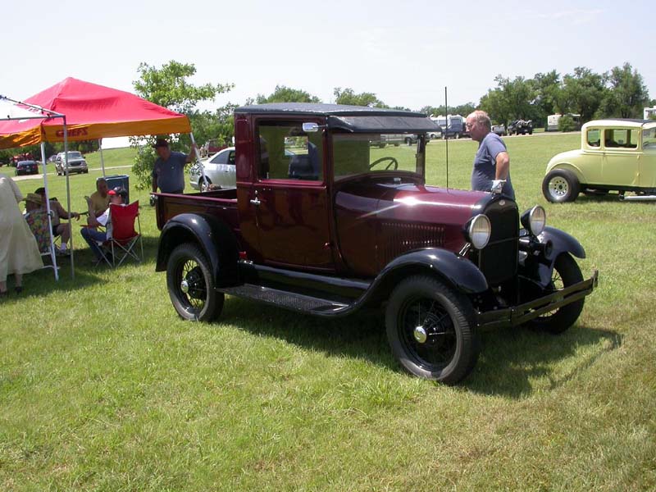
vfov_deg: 37.7
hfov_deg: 49.0
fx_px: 720
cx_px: 328
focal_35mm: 38
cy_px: 246
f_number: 6.7
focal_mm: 7.85
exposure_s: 1/240
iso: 100
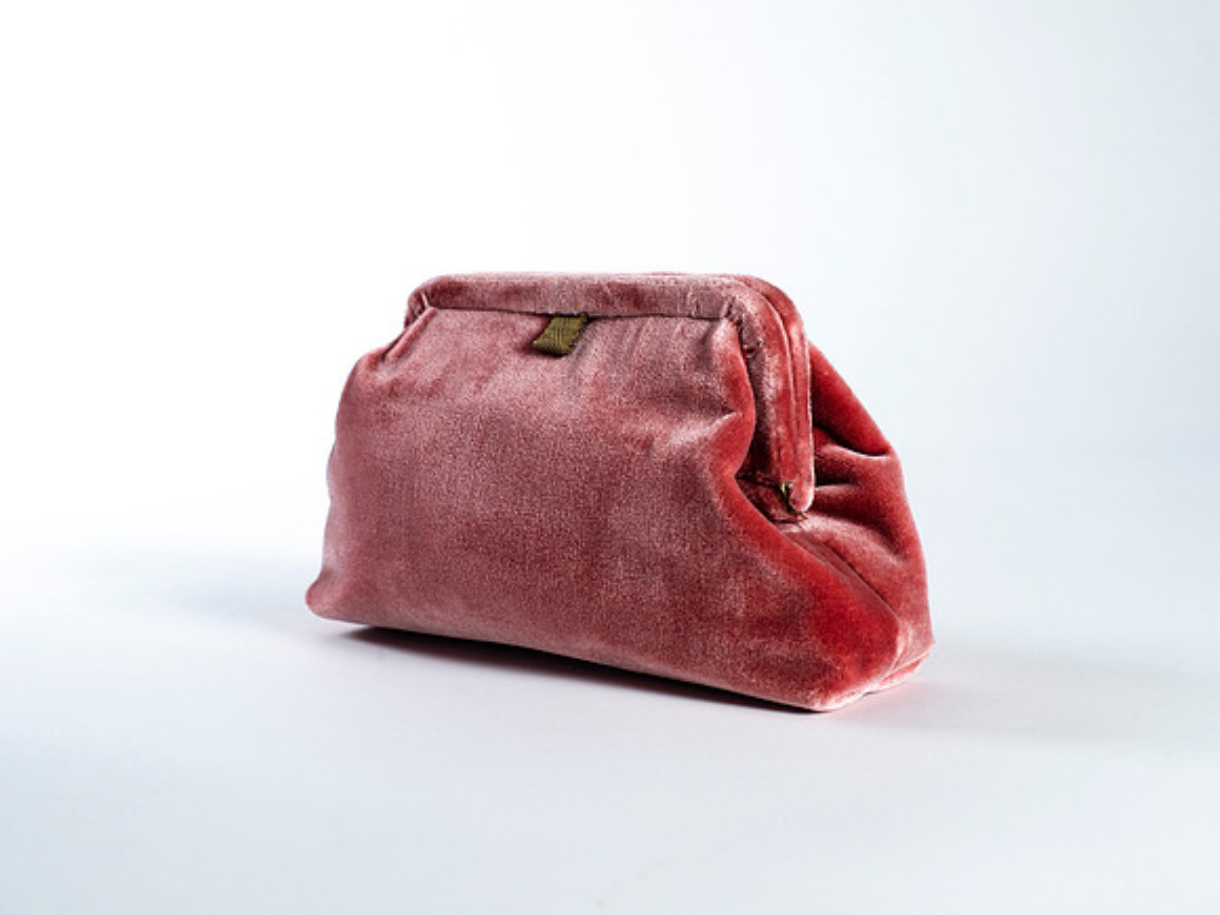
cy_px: 451
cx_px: 665
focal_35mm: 55
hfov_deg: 34.8
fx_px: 1947
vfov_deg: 26.5
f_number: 8
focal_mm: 50
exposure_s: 1/200
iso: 200
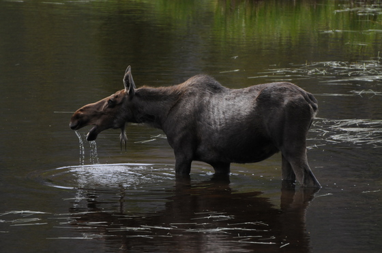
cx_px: 191
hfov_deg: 4.6
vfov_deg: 3.0
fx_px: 4769
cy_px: 126
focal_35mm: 450
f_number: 5.6
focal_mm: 300
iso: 800
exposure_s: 1/1250
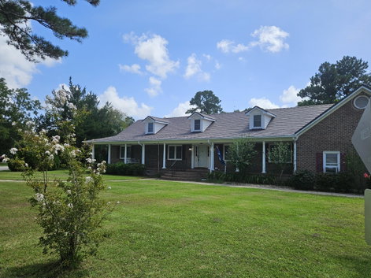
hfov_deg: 69.3
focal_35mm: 25
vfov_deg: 54.9
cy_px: 139
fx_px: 268
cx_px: 201
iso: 25
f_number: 1.8
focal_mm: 5.4
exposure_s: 1/2005
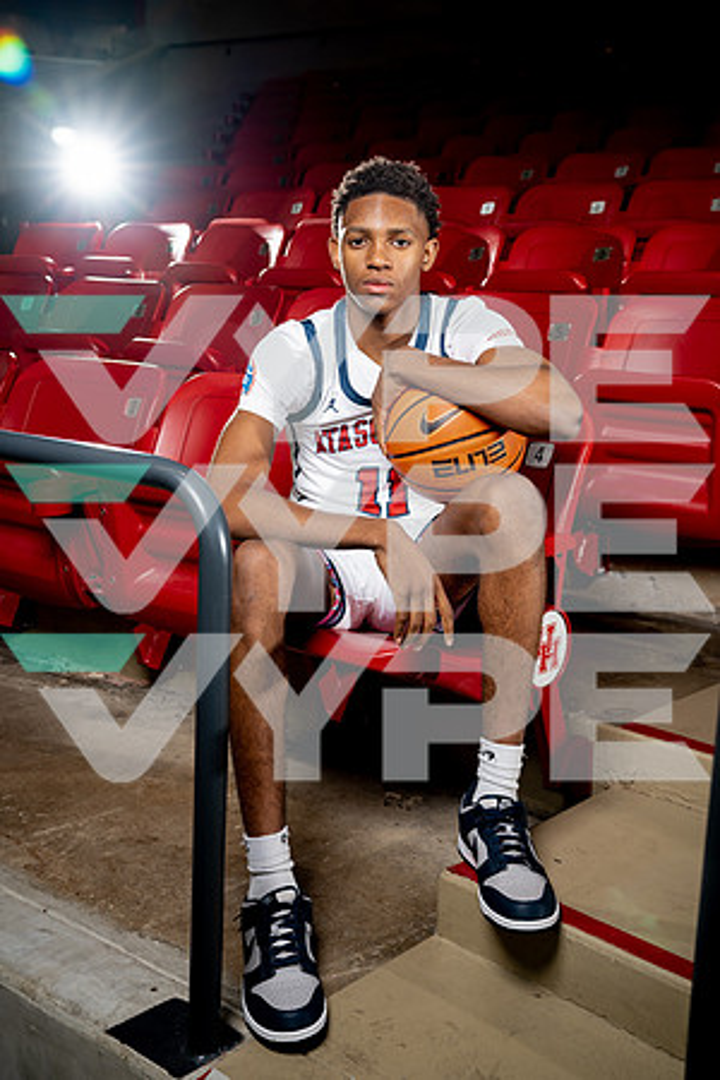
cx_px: 360
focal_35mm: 40
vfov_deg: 48.5
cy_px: 540
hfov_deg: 33.4
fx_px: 1200
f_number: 5.6
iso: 320
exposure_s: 1/250
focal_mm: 40
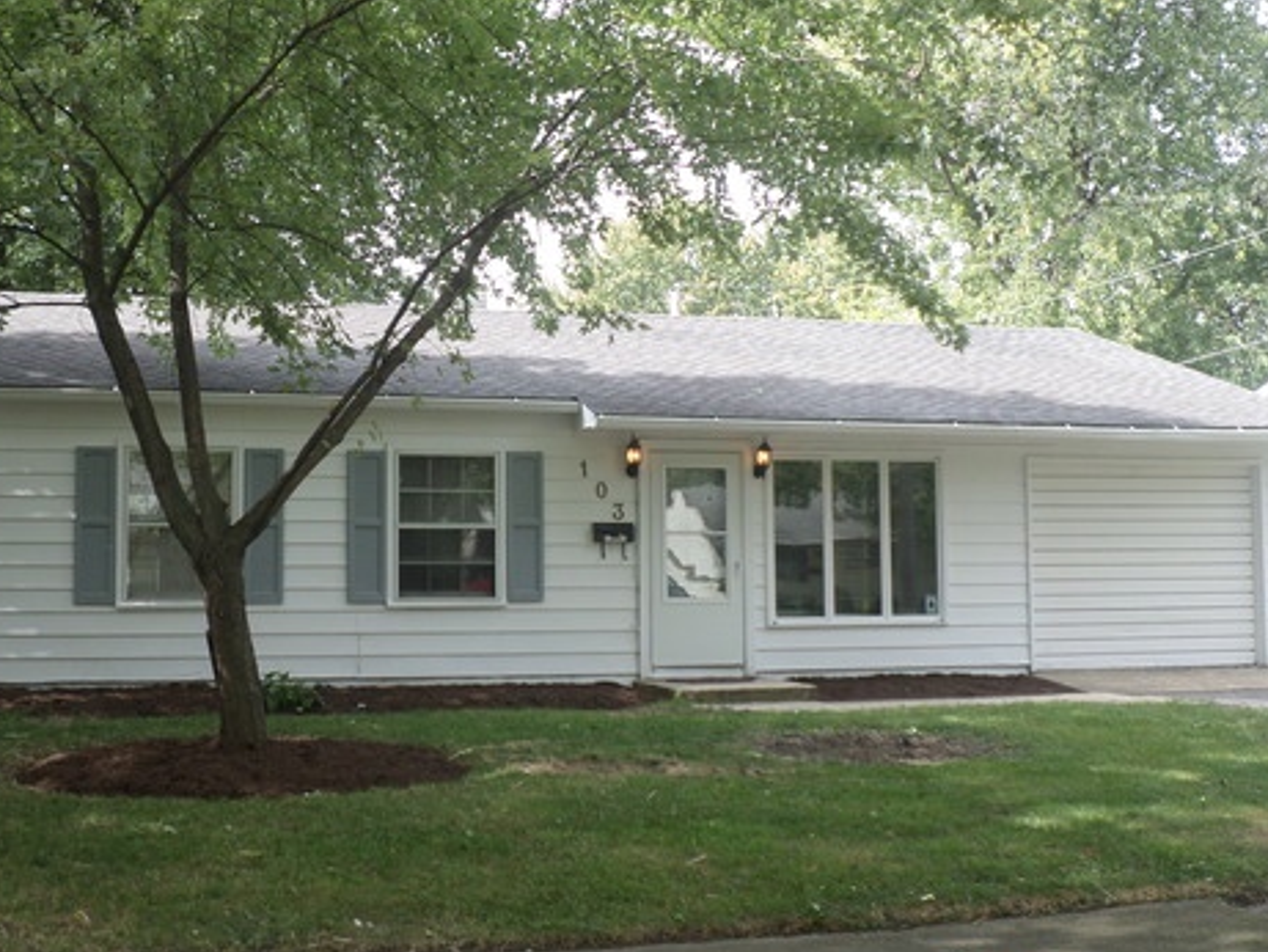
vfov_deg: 29.1
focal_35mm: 50
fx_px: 1832
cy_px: 437
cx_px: 487
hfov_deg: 38.0
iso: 80
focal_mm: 6.5
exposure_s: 1/250
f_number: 3
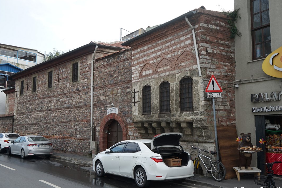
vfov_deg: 36.0
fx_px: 290
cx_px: 130
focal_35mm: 37
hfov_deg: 51.8
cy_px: 94
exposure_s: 1/200
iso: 100
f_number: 5
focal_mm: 33
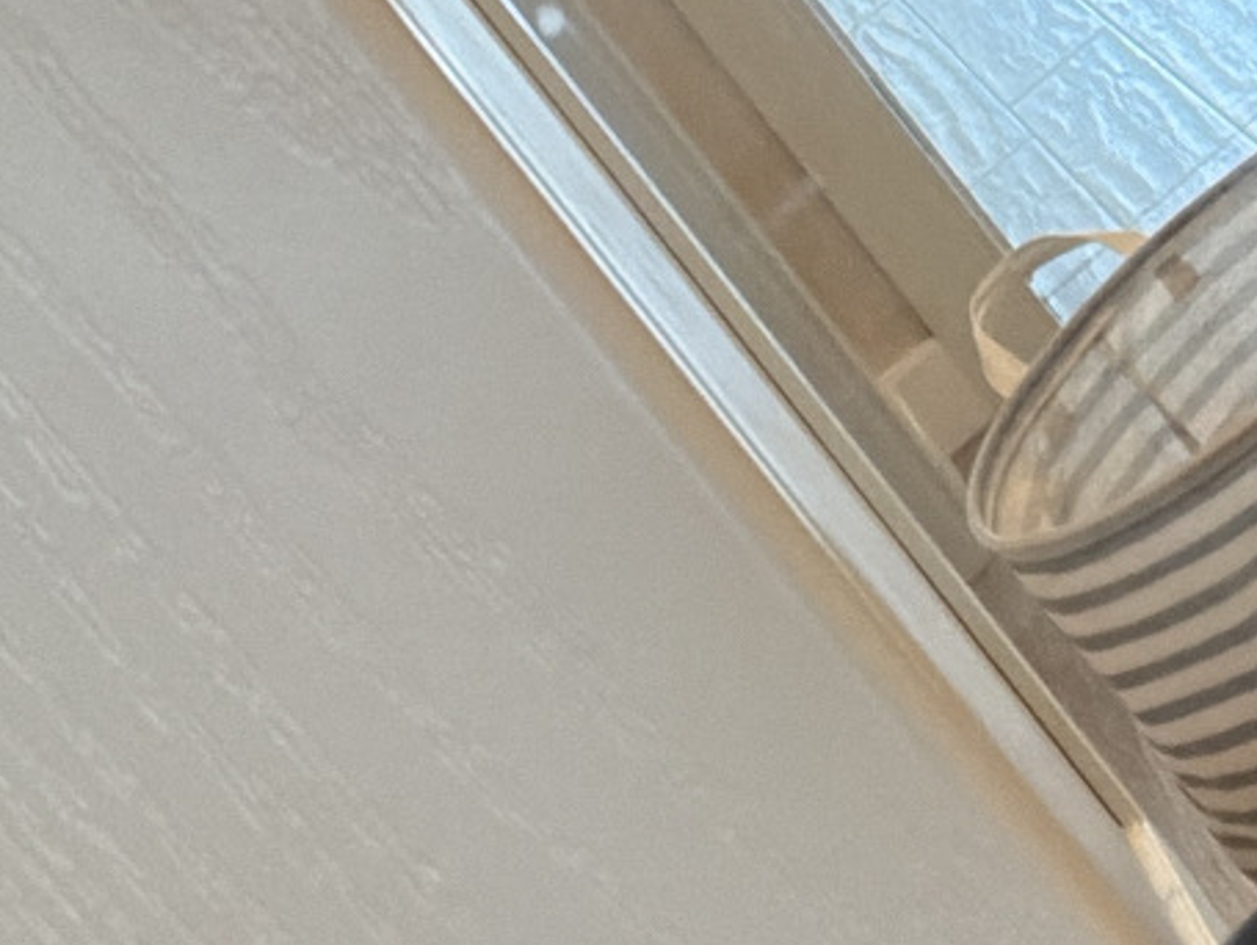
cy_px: -859
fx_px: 3670
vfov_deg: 13.0
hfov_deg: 18.5
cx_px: 1484
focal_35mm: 101
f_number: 1.9
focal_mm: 2.71
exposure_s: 1/60
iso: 200
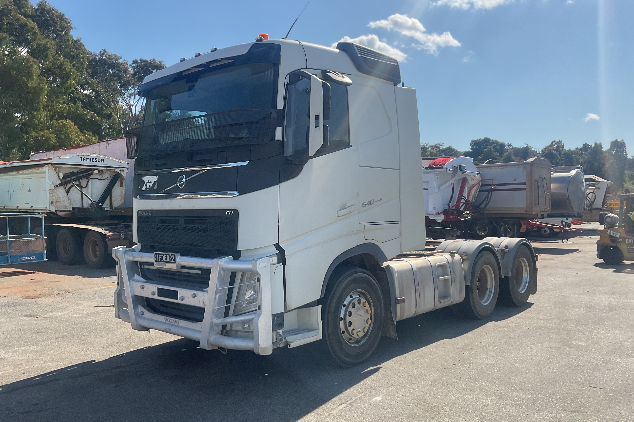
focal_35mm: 31
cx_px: 314
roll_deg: -0.1
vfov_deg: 42.3
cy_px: 217
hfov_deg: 60.3
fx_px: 546
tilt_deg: +1.5
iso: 16
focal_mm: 3
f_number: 1.8
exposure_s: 1/2058
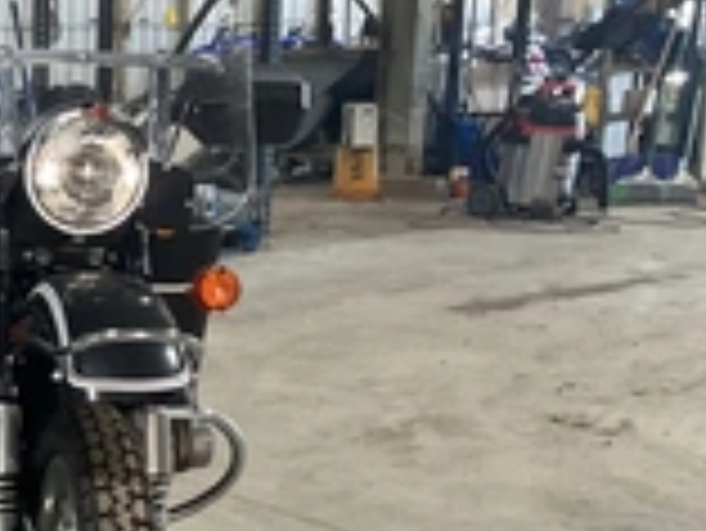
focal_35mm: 74
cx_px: -148
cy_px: 423
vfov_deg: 19.7
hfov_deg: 23.9
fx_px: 1510
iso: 125
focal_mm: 3
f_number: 1.8
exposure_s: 1/60
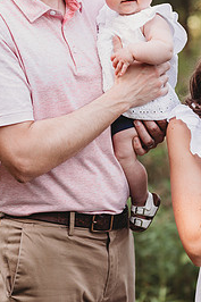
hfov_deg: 9.5
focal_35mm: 144
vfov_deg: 14.2
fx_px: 1207
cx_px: 100
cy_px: 67
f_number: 2.2
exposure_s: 1/250
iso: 100
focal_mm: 85
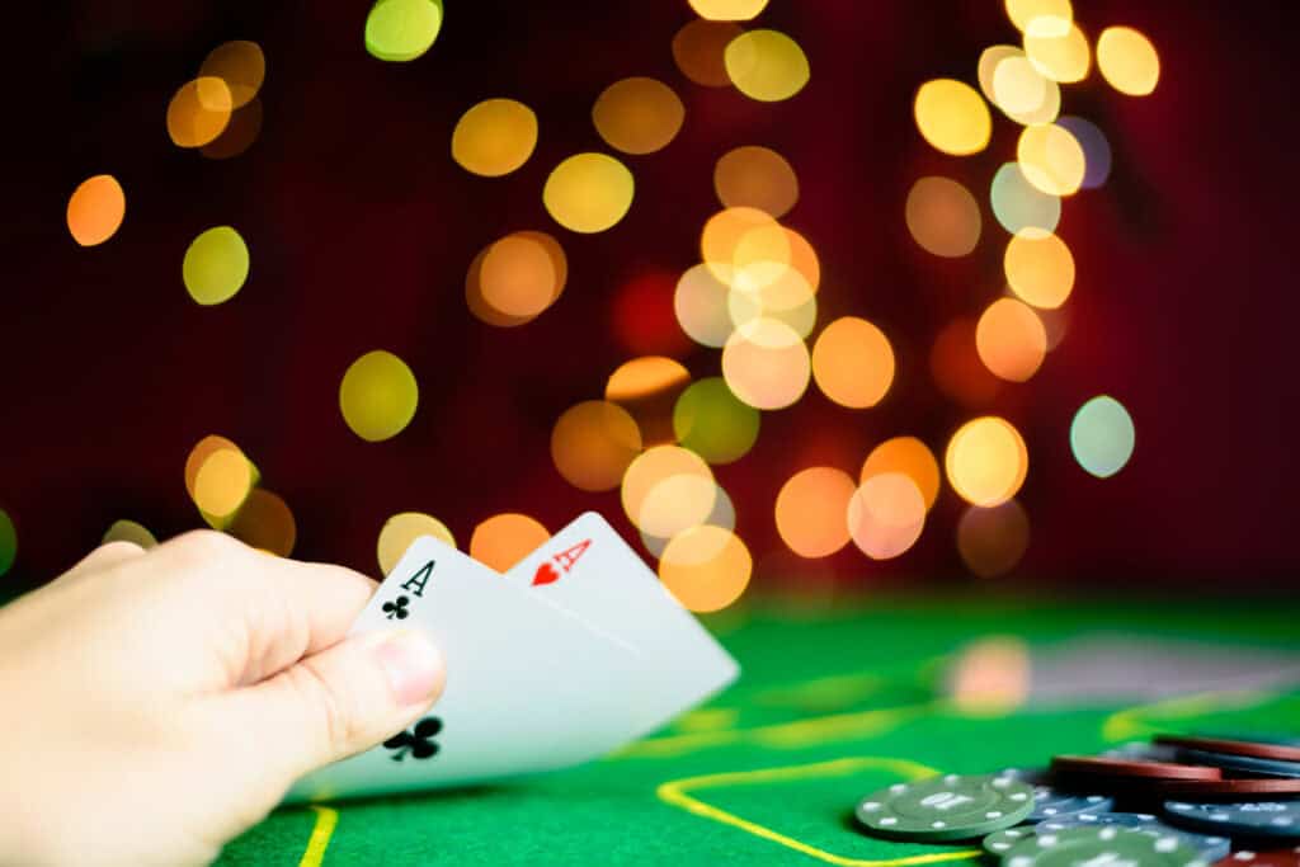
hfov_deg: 39.6
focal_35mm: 50
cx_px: 650
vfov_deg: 27.0
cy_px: 434
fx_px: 1806
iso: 200
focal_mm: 50
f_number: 1.6
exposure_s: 1/250
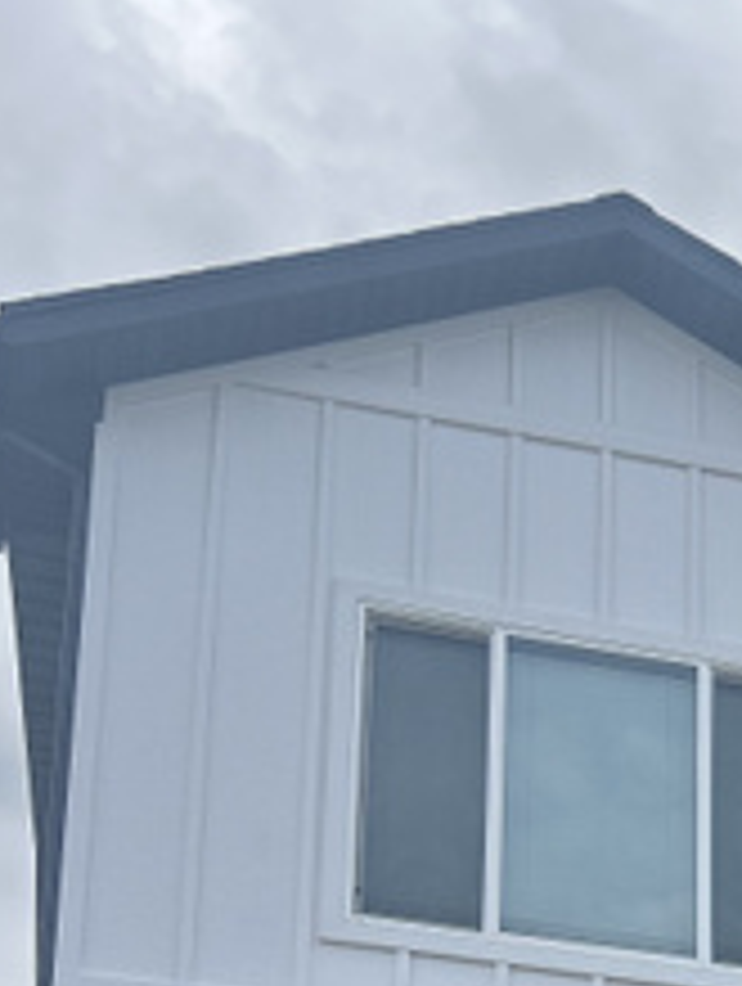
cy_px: 1427
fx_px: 2593
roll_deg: -1.1
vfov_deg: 19.2
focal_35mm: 91
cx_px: 944
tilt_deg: +16.8
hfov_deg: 15.5
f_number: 1.5
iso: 50
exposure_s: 1/1196
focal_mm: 5.7
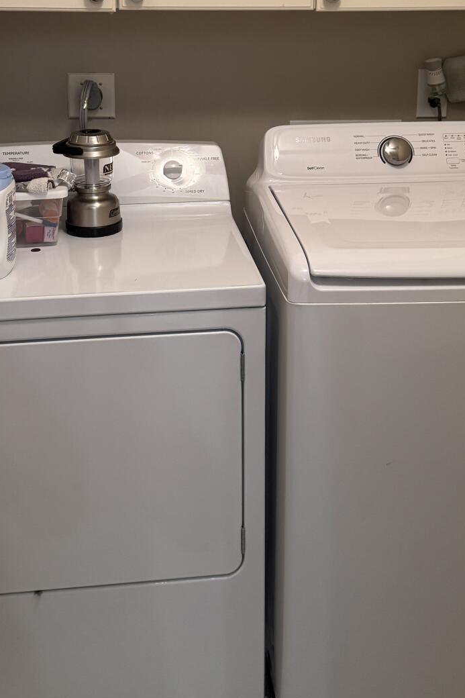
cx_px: 241
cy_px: 179
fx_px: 930
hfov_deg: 28.1
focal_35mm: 48
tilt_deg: -13.2
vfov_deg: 40.0
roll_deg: +0.5
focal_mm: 6.76
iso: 400
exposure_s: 1/60
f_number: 1.78
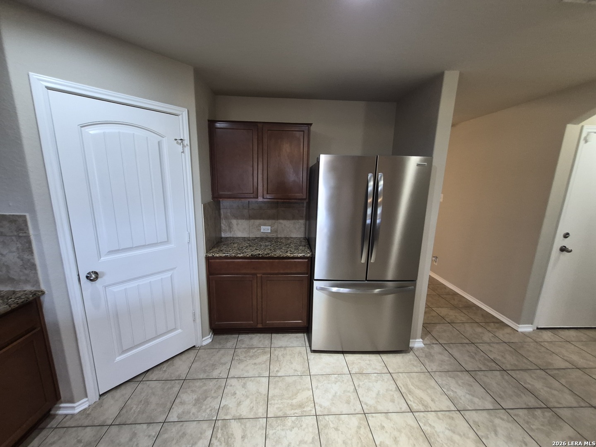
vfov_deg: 89.9
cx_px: 298
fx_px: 224
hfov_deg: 106.2
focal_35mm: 13
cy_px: 224
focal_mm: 1.74
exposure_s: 1/60
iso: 250
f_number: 2.2
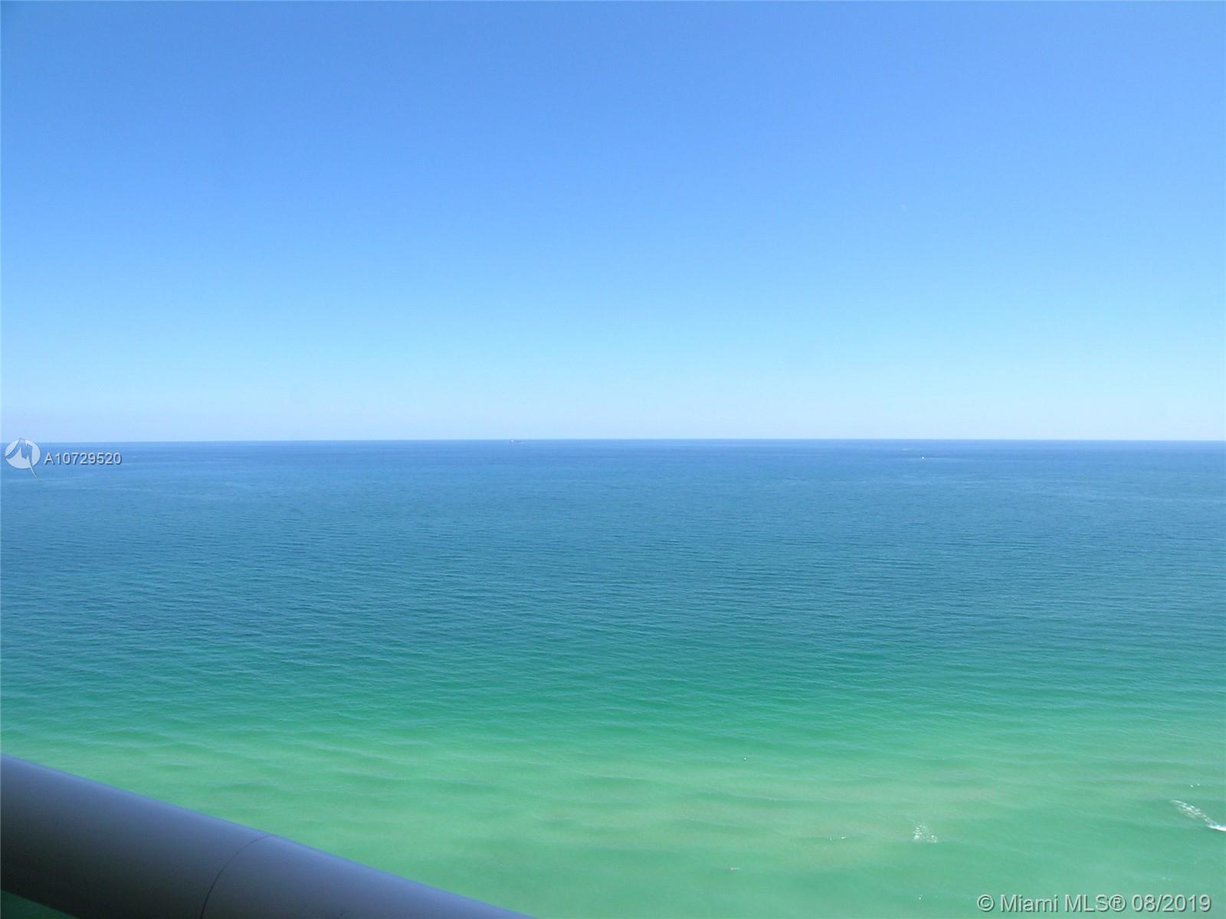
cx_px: 613
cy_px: 460
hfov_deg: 63.4
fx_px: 992
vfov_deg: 49.7
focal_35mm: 28
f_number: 6.3
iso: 50
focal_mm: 5.8
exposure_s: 1/222
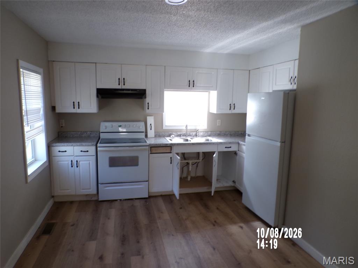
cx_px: 179
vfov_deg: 56.8
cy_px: 134
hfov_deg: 71.6
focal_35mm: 24
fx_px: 248
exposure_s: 1/34
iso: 135
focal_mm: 4.3
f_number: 3
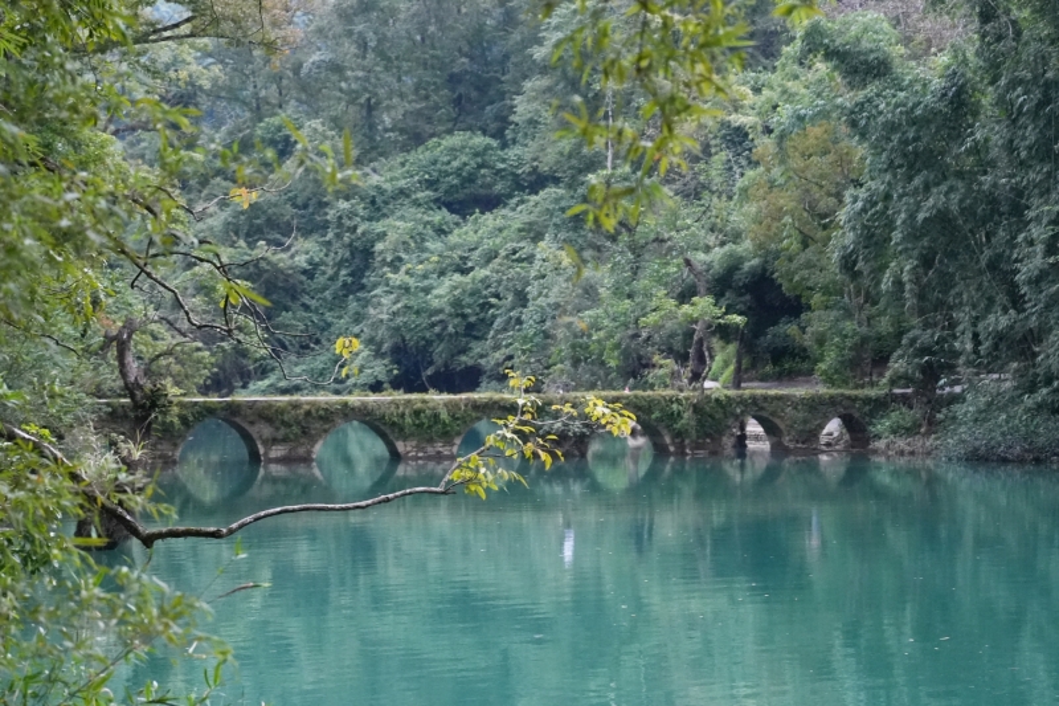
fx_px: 3088
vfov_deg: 13.0
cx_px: 530
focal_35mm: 105
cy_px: 353
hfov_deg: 19.5
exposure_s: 1/100
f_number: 4
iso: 4000
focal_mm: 70
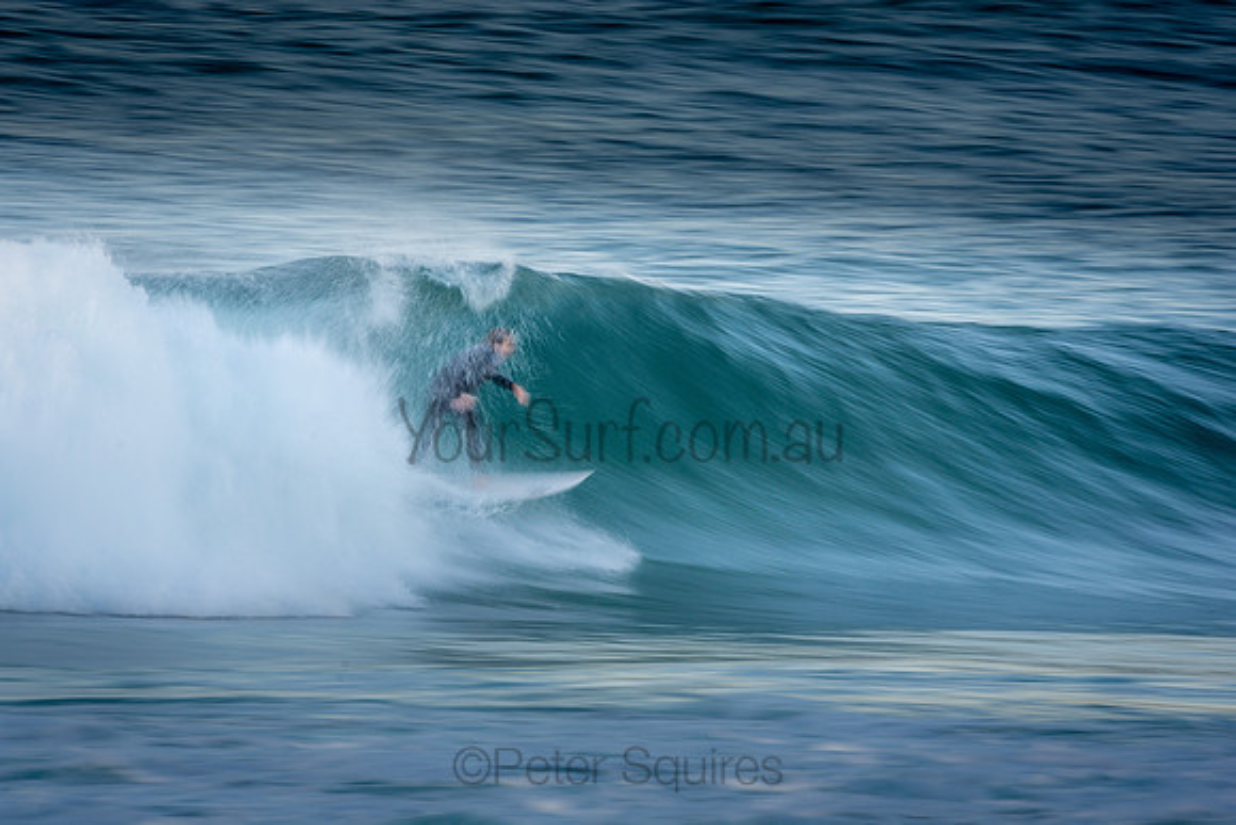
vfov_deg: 1.8
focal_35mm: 750
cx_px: 618
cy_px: 412
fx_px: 25755
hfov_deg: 2.7
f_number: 16
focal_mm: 500
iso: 100
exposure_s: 1/20
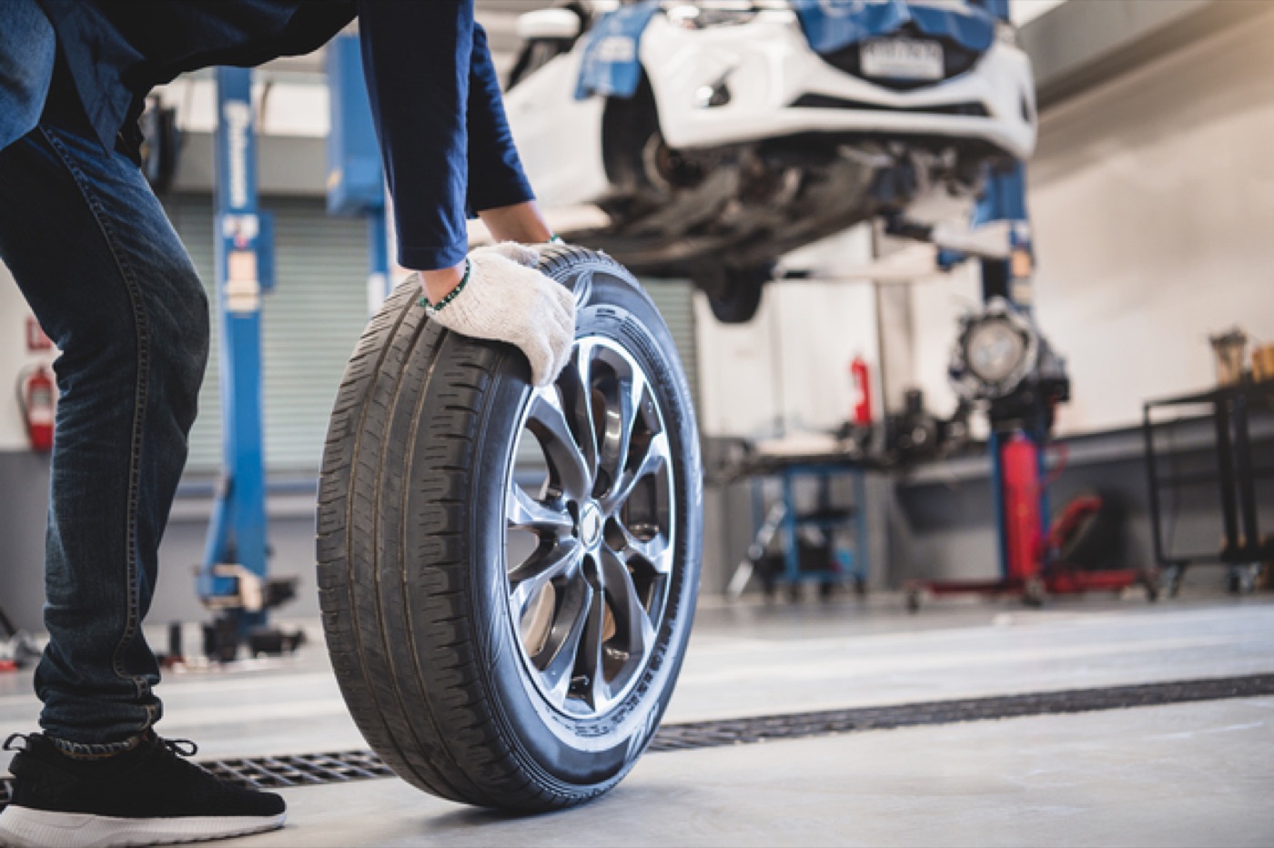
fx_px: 1769
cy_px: 424
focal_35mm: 50
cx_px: 637
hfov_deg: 39.6
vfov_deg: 27.0
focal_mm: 50
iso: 1250
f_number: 2.8
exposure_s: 1/60
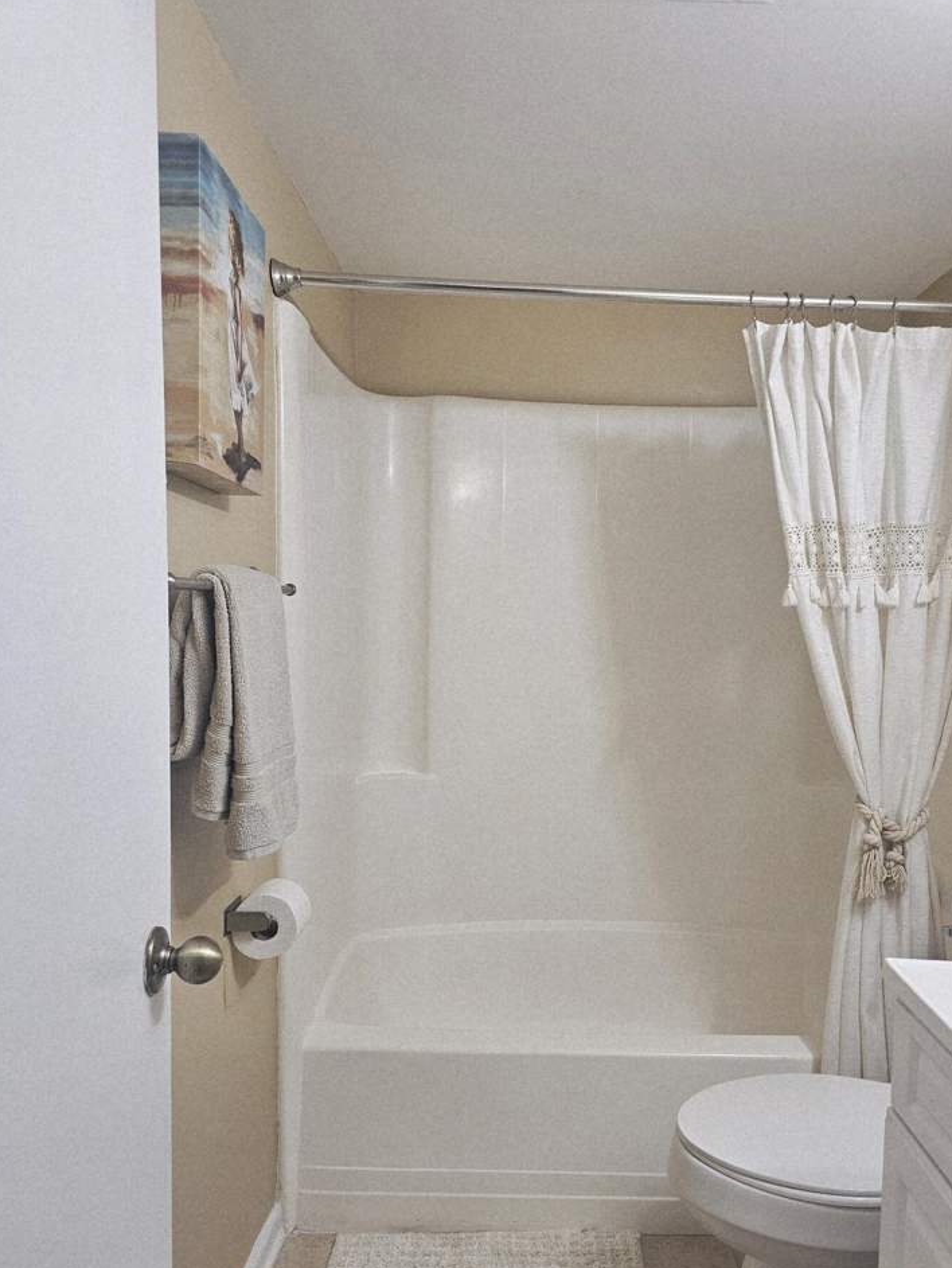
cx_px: 530
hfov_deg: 53.0
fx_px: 953
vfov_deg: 67.2
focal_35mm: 26
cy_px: 690
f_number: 1.7
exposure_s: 1/120
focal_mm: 6.3
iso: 50
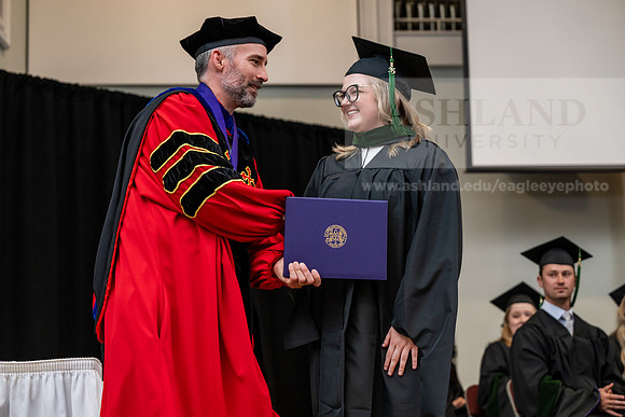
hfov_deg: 24.8
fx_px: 1424
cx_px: 312
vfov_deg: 16.7
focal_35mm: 82
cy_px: 208
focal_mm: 82
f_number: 3.5
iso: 1600
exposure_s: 1/200
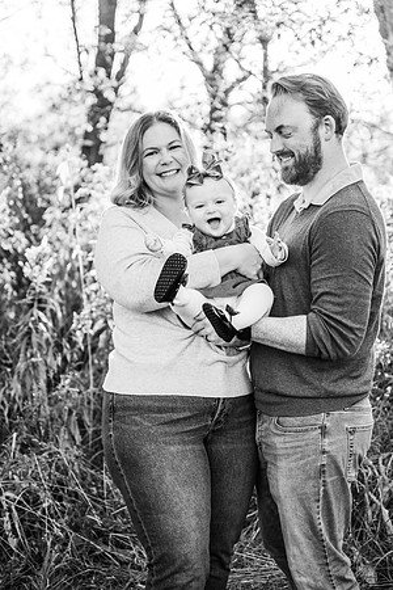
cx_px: 196
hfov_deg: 19.5
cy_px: 295
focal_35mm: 70
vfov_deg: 28.8
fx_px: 1146
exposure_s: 1/800
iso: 640
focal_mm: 70
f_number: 2.8
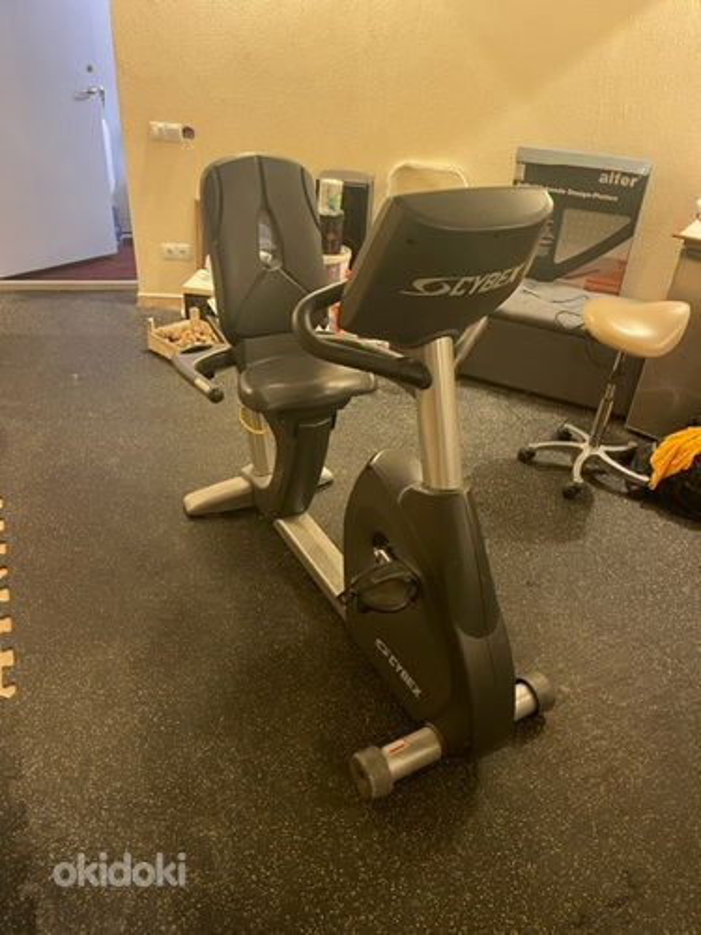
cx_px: 350
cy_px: 468
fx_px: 702
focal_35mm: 26
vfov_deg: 67.3
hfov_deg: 53.1
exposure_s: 1/25
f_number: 1.6
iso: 500
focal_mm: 5.1
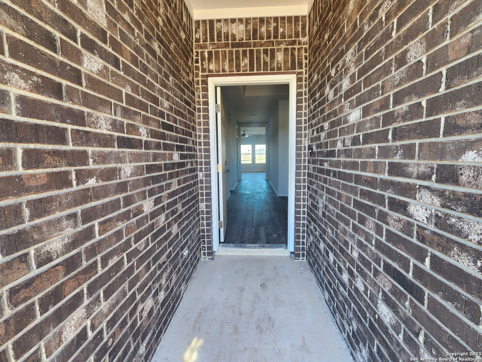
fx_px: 181
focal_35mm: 13
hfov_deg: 106.2
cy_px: 181
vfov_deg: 89.9
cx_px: 241
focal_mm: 2.2
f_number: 2.2
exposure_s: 1/60
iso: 100
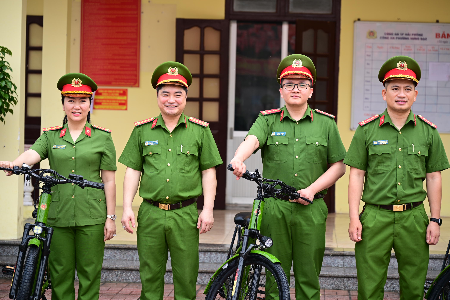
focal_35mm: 102
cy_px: 150
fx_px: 1275
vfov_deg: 13.4
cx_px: 225
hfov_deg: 20.0
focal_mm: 102
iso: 100
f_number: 4
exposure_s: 1/160
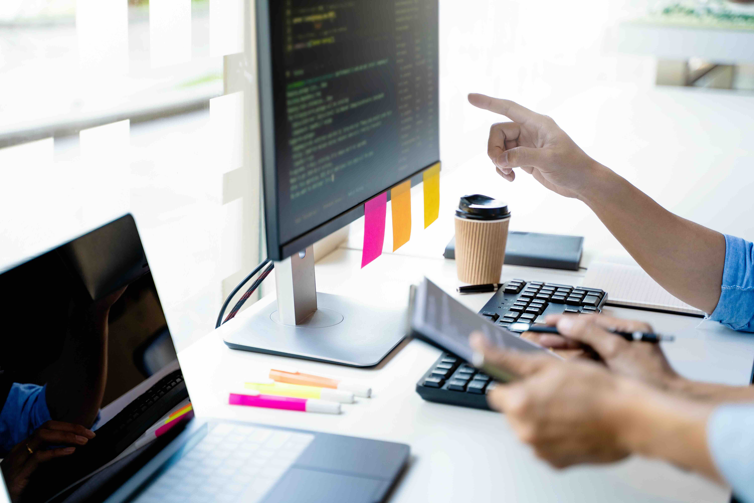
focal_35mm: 61
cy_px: 252
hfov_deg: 32.9
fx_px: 1278
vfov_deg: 22.3
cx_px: 377
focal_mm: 61
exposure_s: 1/100
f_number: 2.8
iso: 250
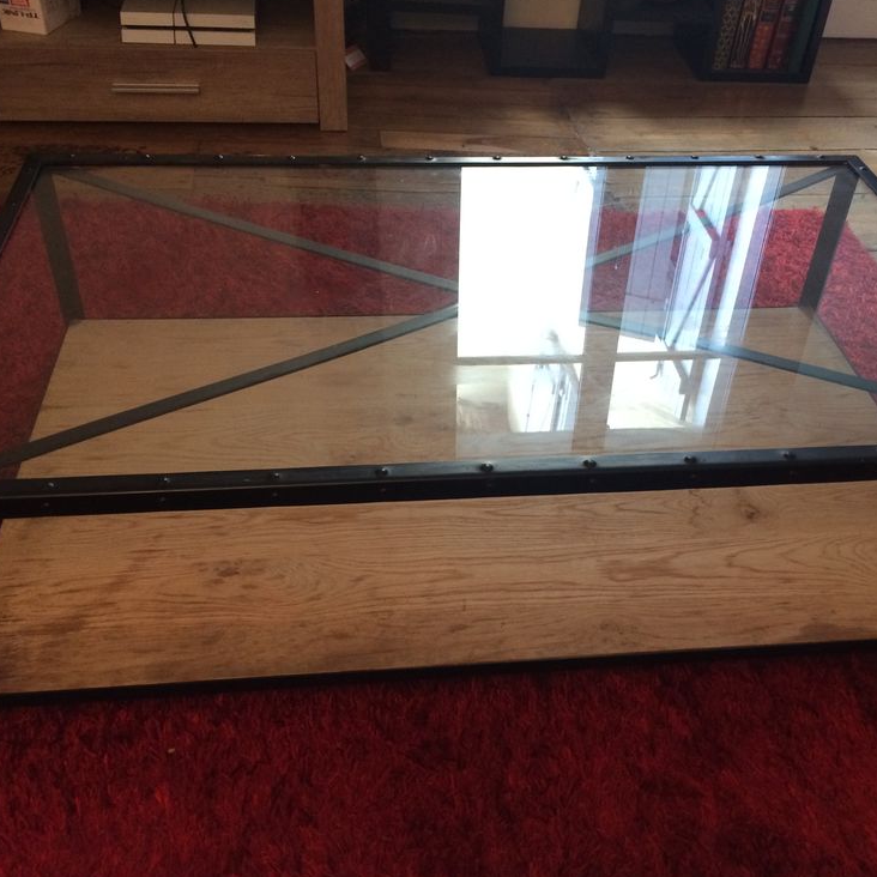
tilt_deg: -38.3
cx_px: 486
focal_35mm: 35
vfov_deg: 47.2
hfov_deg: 47.1
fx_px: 1003
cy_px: 441
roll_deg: -4.9
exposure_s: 1/33
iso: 250
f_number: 2.2
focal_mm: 4.15
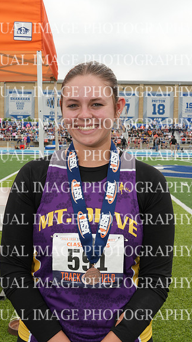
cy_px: 171
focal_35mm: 59
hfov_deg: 20.5
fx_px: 530
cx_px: 79
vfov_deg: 35.7
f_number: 11
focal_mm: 37
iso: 125
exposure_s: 1/125
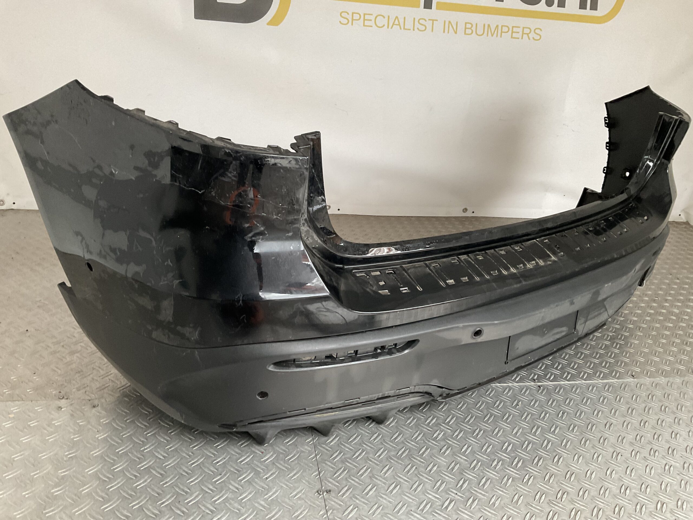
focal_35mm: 29
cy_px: 260
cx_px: 346
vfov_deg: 48.2
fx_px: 581
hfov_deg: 61.7
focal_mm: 3
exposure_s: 1/50
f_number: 1.8
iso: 160
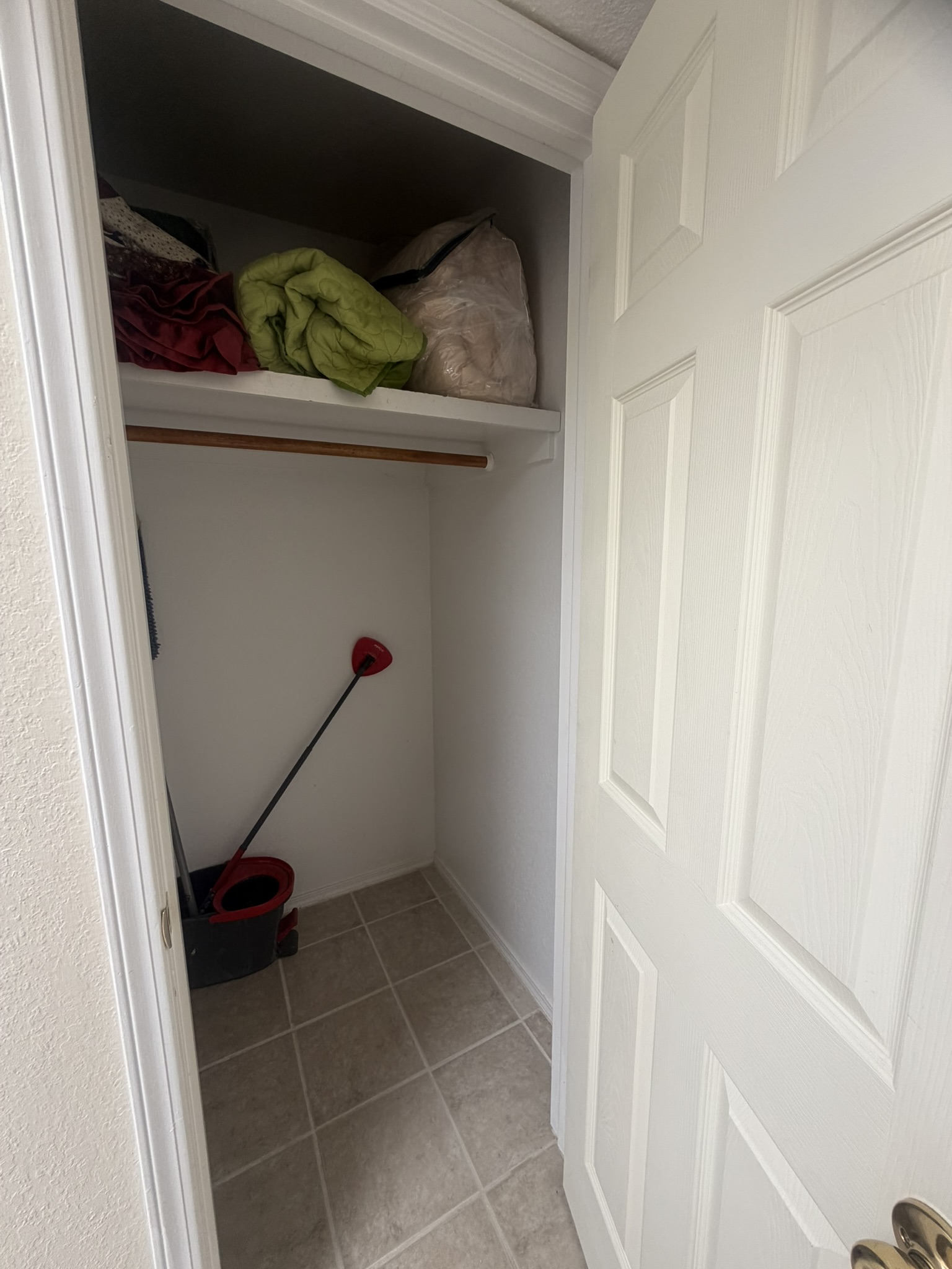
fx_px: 513
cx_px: 476
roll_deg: +0.0
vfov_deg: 102.1
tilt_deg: -10.3
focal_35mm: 14
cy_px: 634
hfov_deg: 85.7
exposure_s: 1/121
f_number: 2.2
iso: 125
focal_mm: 2.22
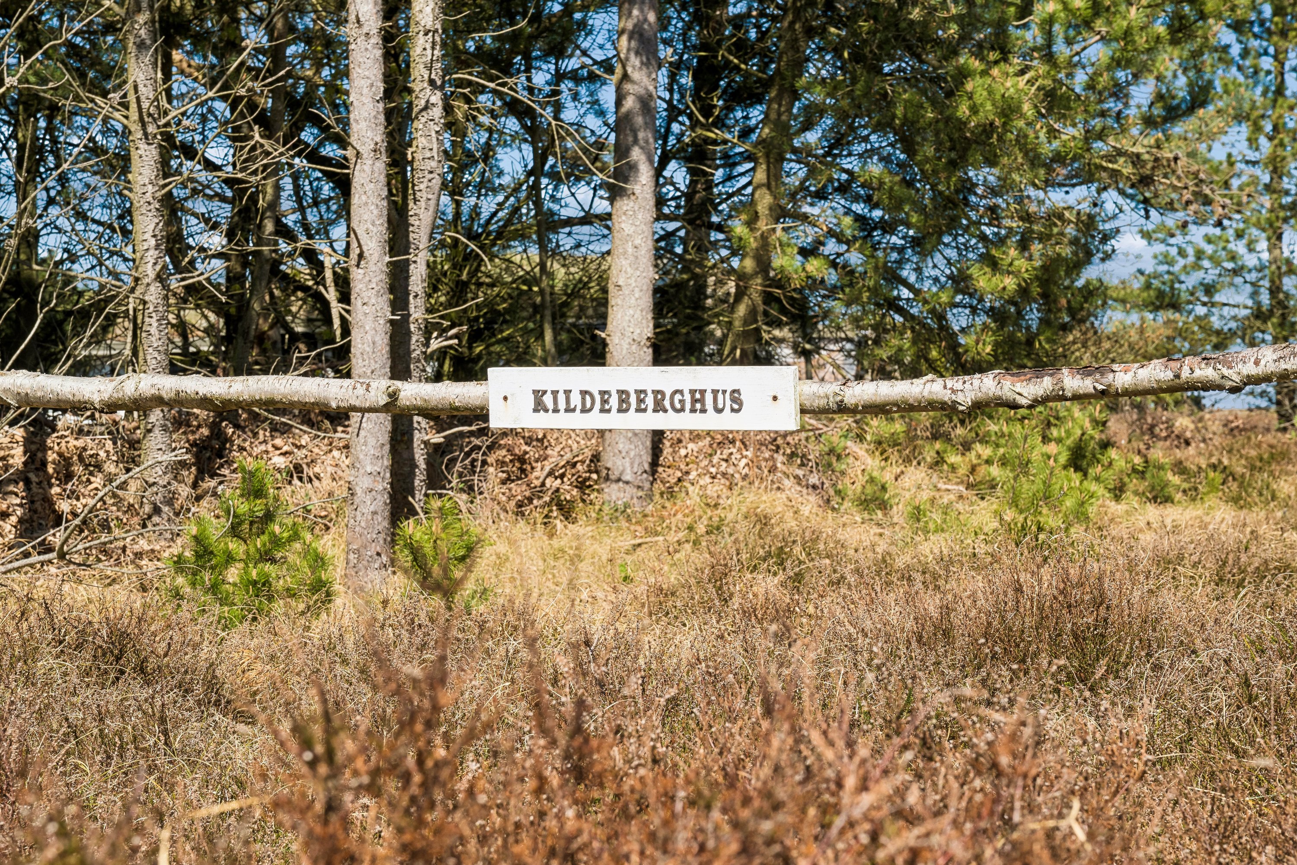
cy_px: 432
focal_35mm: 70
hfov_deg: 28.8
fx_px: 2522
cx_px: 648
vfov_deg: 19.5
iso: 250
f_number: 11
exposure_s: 1/400
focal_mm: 70
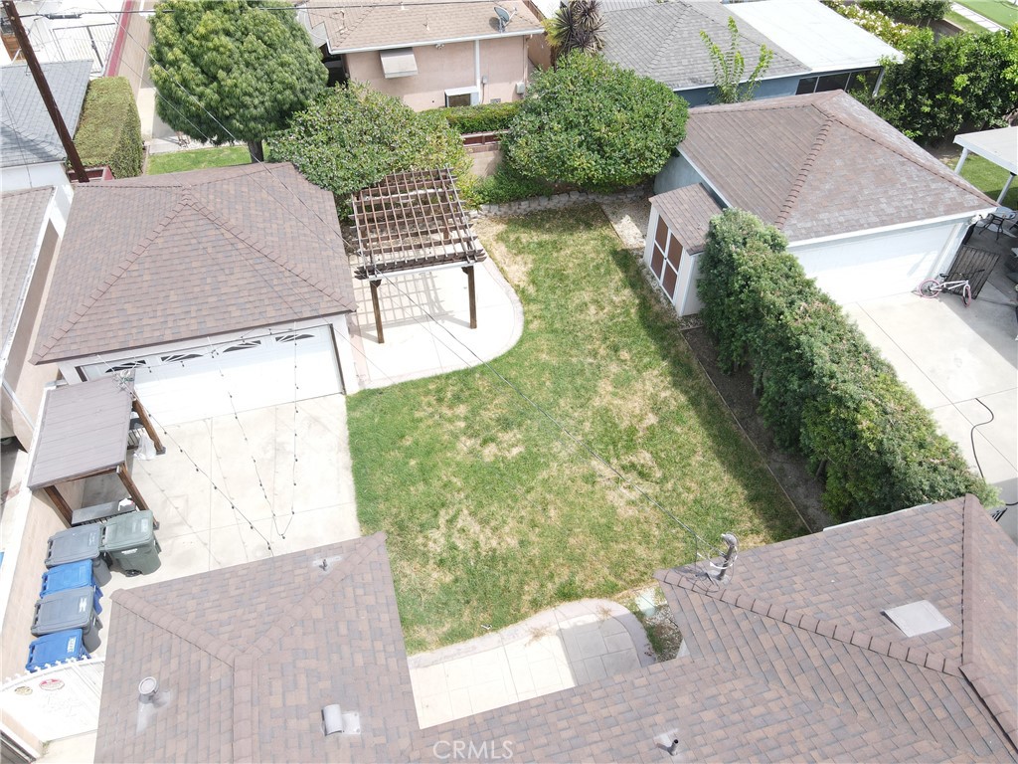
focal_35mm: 24
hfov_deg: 71.6
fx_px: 706
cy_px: 382
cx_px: 509
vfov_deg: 56.8
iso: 100
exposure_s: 1/15
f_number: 2.8
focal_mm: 4.5
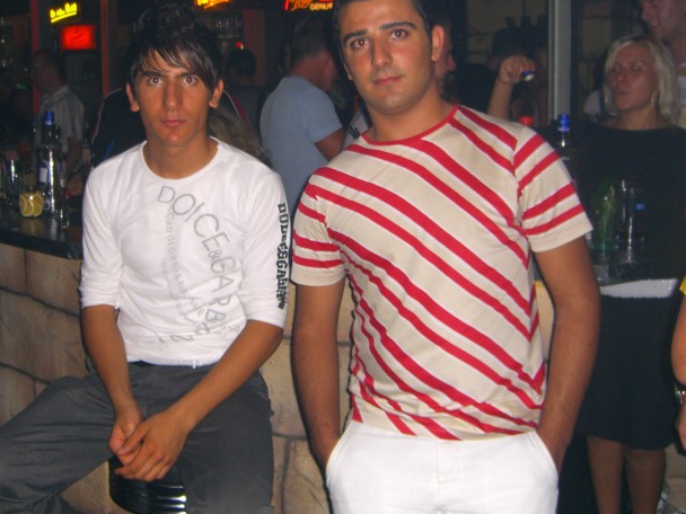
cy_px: 198
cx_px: 293
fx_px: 991
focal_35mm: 50
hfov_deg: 38.1
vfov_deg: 29.0
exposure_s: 1/60
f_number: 2.8
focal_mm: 7.9
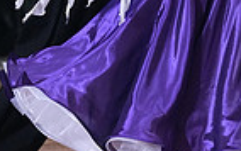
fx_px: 5476
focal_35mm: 833
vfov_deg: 1.6
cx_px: 155
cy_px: -120
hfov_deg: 2.5
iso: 6400
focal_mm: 200
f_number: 4.5
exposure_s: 1/400
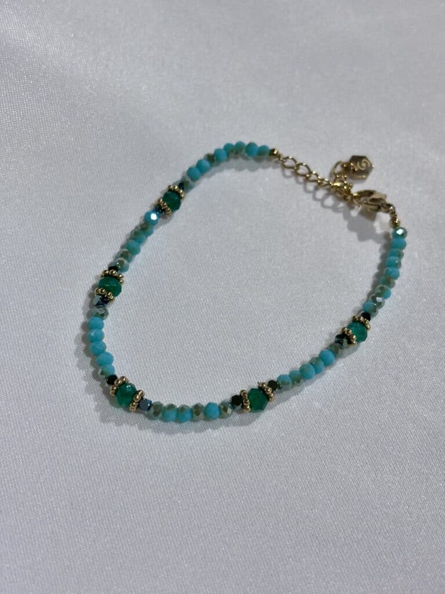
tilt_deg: -57.4
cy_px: 297
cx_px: 222
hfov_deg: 28.0
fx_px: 891
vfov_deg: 36.8
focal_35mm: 52
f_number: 1.6
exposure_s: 1/232
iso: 32
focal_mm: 5.96
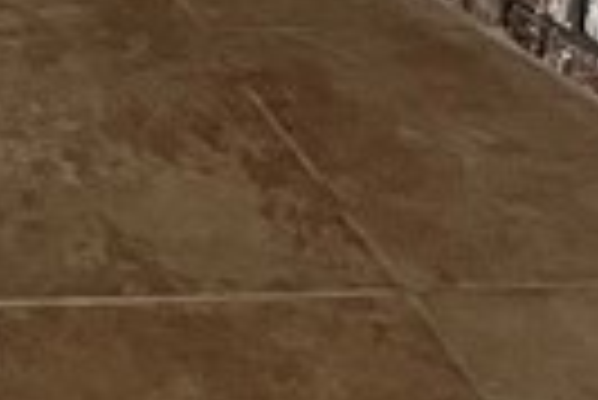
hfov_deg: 9.1
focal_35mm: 208
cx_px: -746
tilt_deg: -7.3
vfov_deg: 5.6
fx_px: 3459
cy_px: -1281
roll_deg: -1.5
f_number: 1.6
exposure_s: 1/60
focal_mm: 5.1
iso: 250
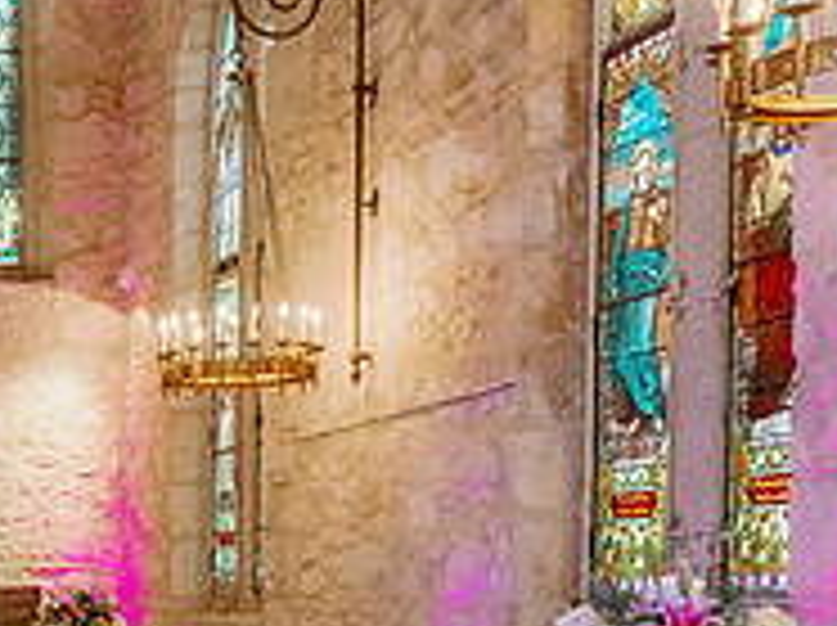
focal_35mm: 72
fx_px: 1739
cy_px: 669
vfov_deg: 19.6
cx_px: -441
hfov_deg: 22.1
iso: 1250
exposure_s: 1/60
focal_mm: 24
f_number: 5.6
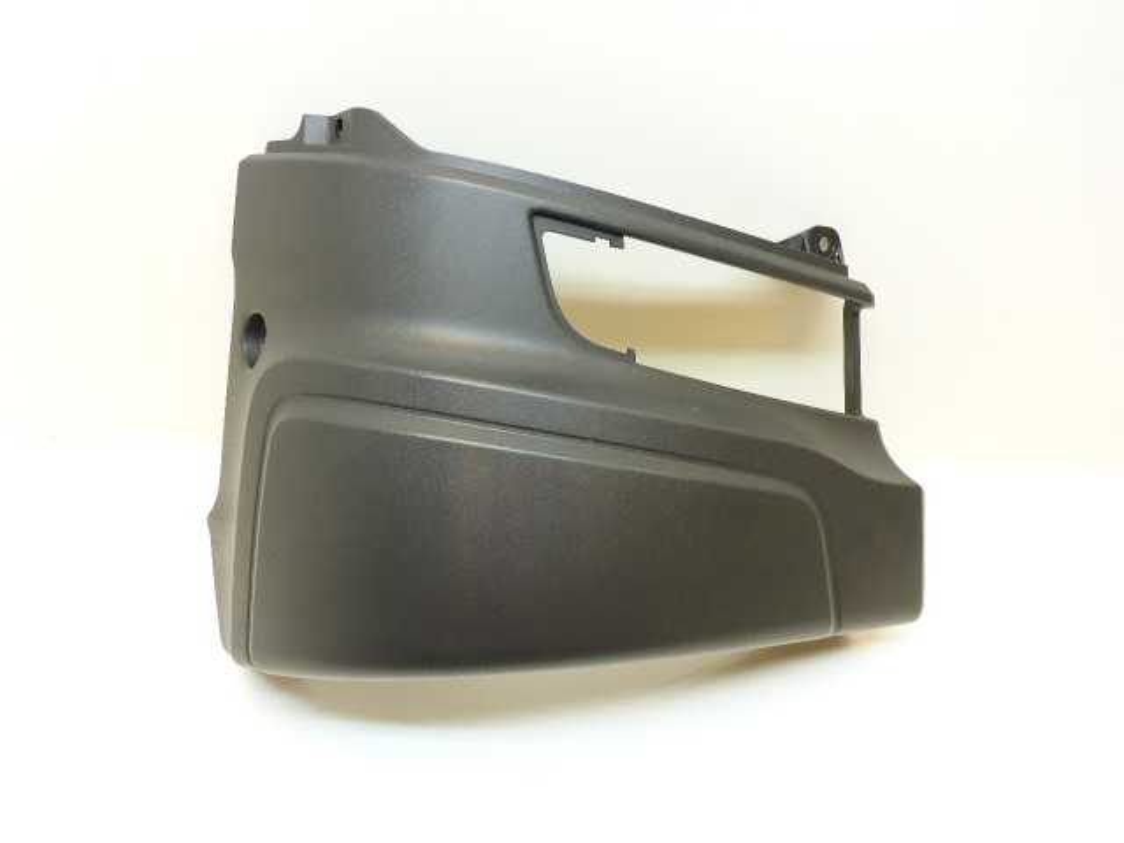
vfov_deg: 49.7
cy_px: 422
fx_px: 909
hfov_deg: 63.4
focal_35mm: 28
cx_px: 562
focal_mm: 4.9
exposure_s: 1/60
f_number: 3.3
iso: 250
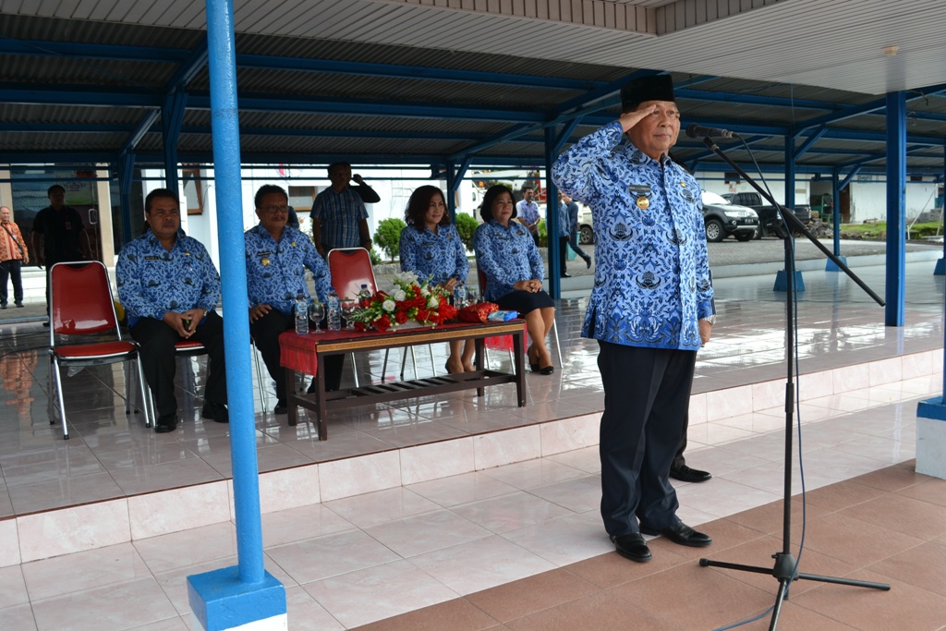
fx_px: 867
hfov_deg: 57.2
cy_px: 316
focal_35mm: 33
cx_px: 473
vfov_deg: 40.0
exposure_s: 1/125
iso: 125
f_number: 5.6
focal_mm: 22
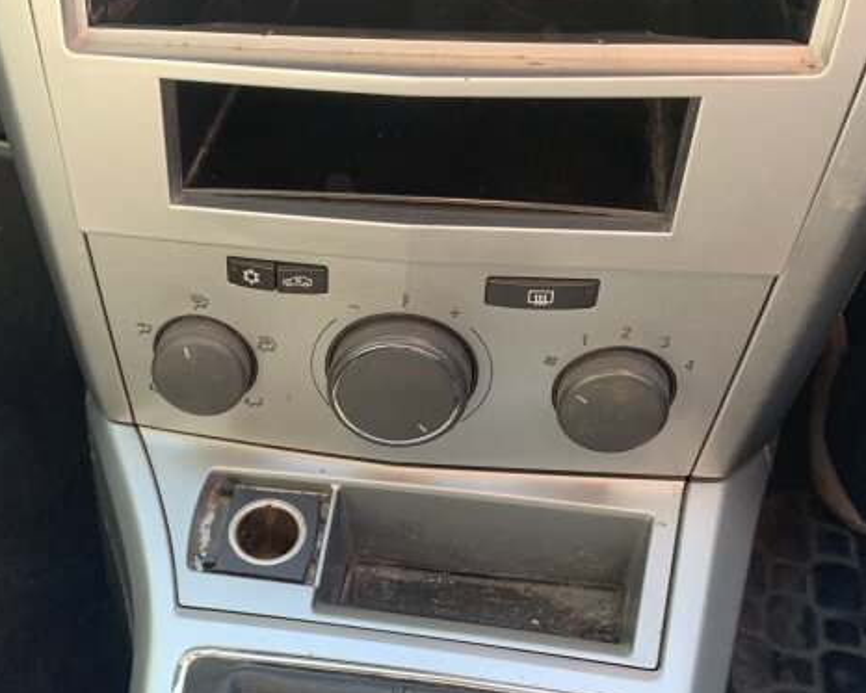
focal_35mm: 49
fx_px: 1256
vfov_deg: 29.6
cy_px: 616
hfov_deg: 36.4
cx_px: 141
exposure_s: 1/60
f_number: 1.8
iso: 125
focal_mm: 4.25
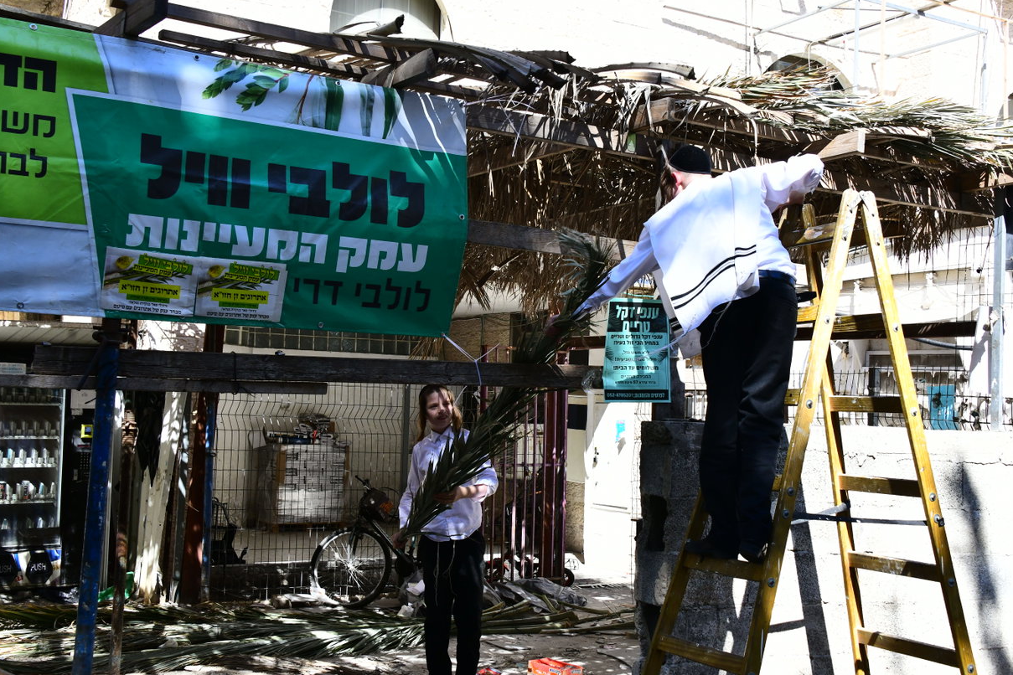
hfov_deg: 44.5
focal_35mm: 44
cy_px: 356
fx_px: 1238
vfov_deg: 30.5
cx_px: 537
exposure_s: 1/640
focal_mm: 38
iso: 1000
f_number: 9
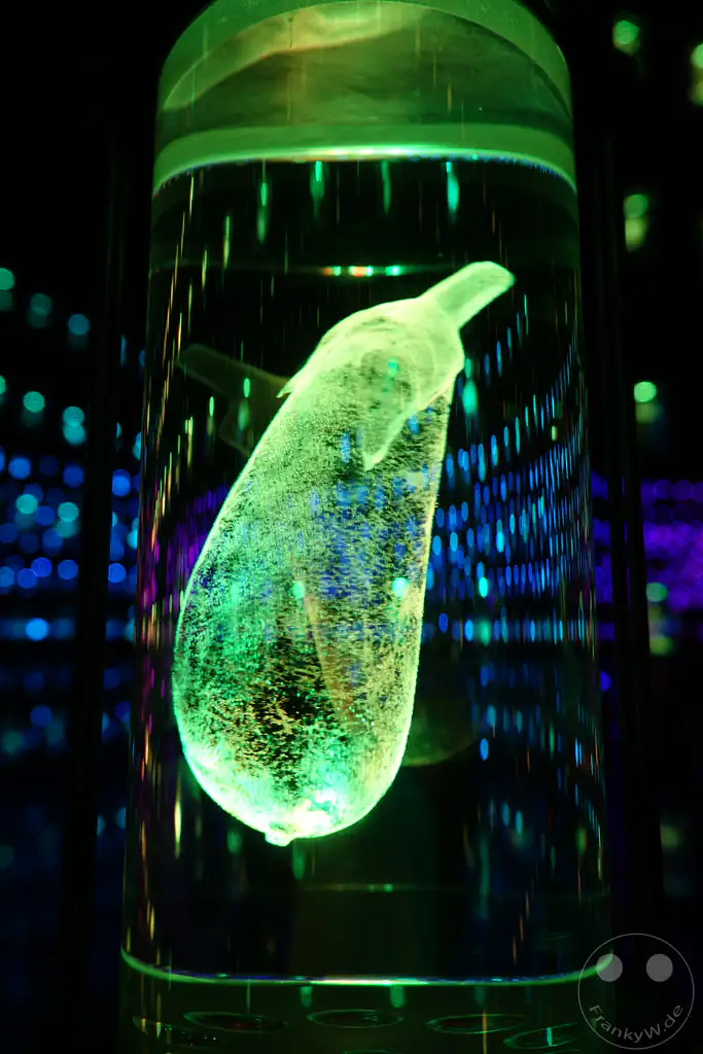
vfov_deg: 73.7
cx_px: 352
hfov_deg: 53.1
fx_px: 703
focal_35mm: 24
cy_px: 527
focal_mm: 8.82
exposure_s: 1/30
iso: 160
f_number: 2.5
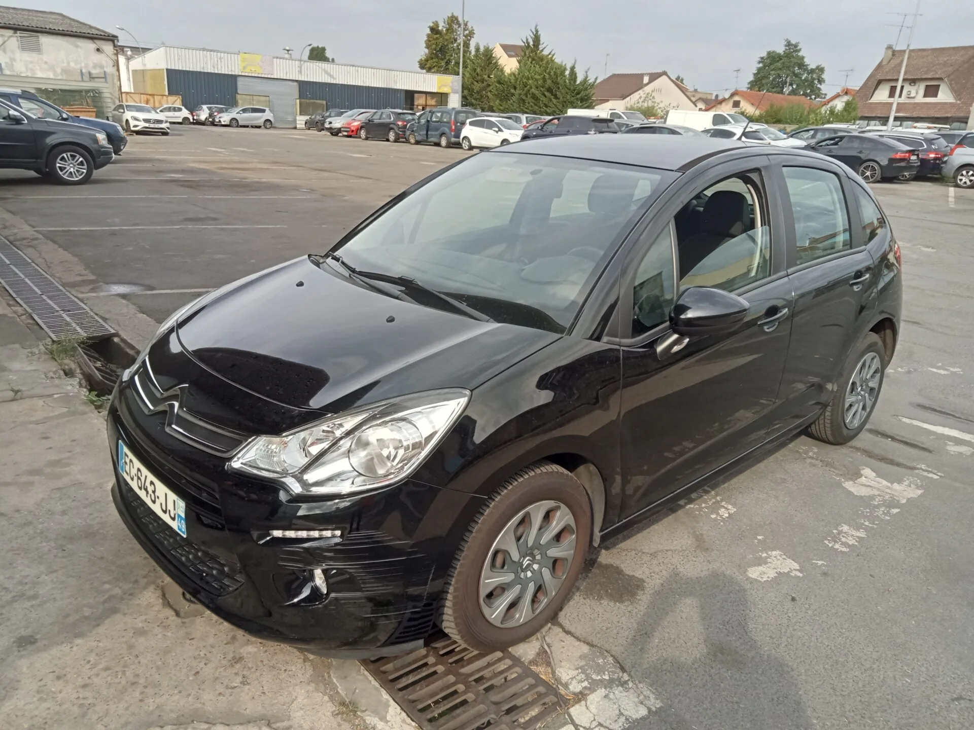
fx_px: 788
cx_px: 487
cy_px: 365
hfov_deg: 63.4
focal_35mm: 28
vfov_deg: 49.7
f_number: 2.2
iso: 100
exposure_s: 1/469
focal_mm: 3.46
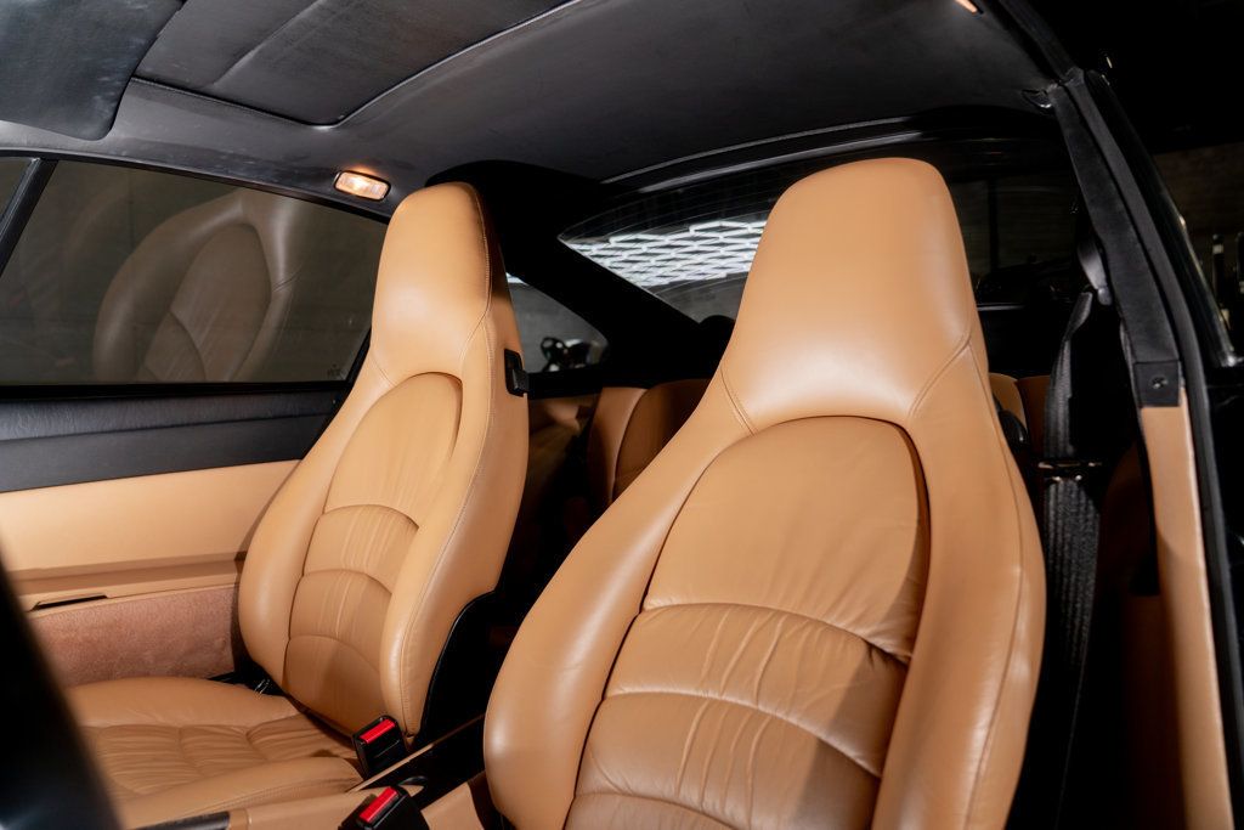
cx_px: 622
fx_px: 829
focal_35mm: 24
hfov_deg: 73.7
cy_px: 415
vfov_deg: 53.1
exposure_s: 1/80
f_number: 3.5
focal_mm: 24
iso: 160
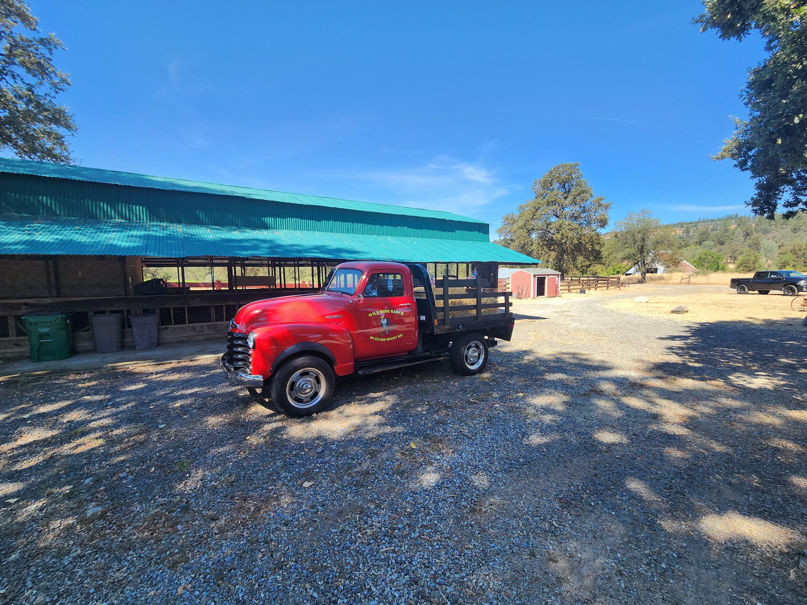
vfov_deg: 89.9
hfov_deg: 106.2
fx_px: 303
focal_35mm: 13
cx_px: 404
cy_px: 302
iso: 50
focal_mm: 2.2
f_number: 2.2
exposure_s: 1/664
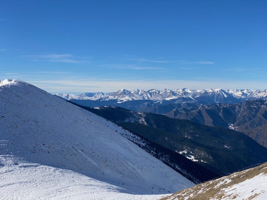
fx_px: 401
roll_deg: +0.1
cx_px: 134
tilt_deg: -1.6
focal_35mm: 52
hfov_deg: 36.8
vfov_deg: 28.0
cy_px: 100
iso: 25
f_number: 2
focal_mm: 6
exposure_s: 1/3984
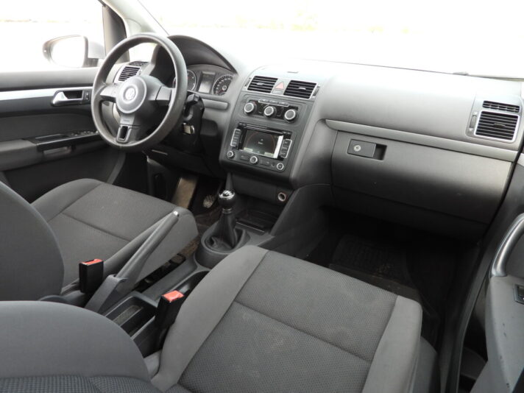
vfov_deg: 56.8
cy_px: 196
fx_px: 363
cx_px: 262
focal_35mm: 24
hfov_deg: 71.6
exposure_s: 1/80
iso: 100
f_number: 2.8
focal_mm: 4.3
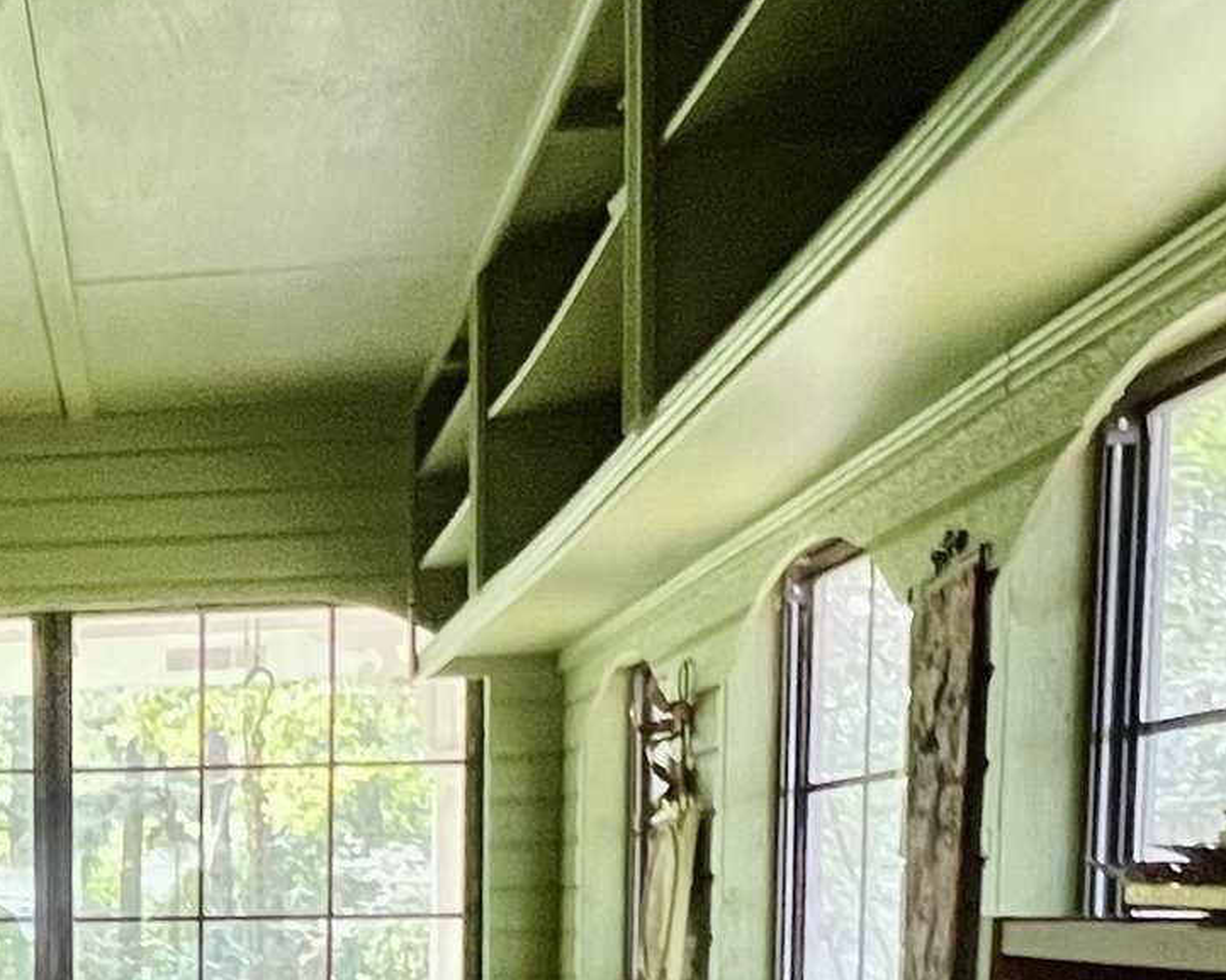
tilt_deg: -5.4
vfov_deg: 25.7
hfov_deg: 30.5
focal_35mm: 54
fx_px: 1959
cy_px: 1121
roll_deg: +0.8
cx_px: -172
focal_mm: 1.57
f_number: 1.8
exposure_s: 1/60
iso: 500
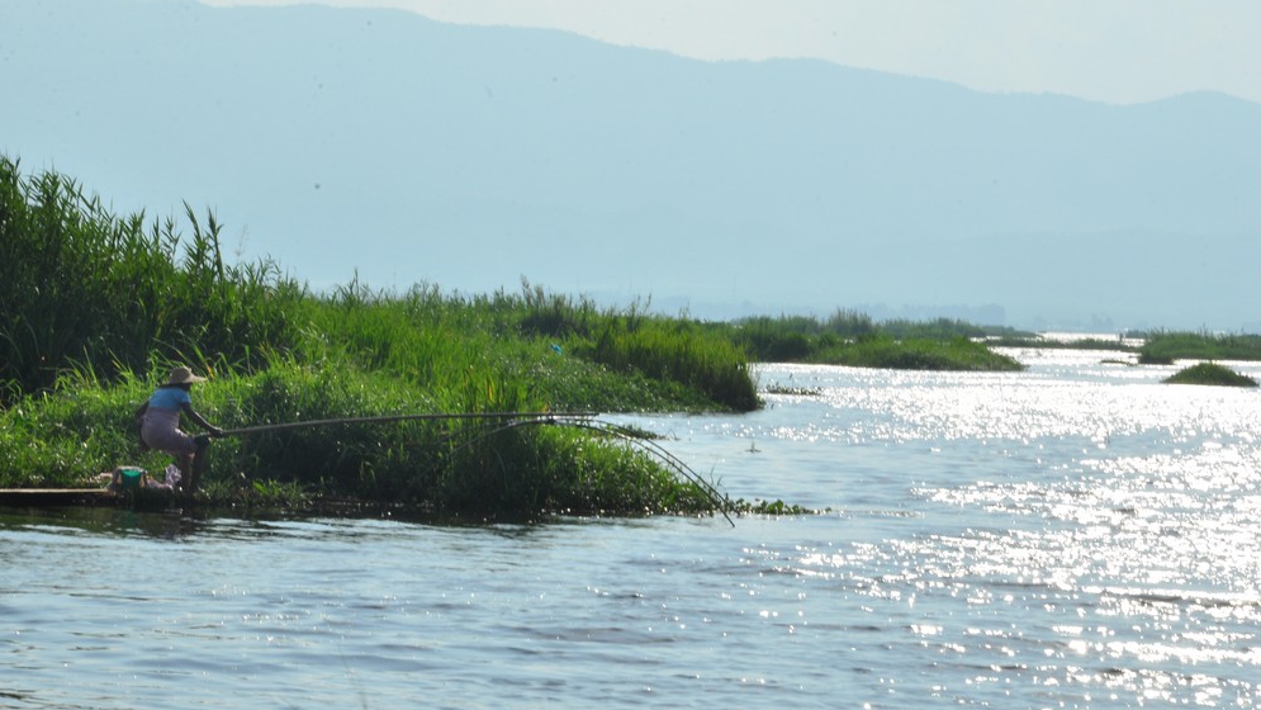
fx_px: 5535
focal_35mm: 166
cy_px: 321
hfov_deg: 13.0
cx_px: 631
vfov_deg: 7.3
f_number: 25
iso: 250
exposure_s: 1/80
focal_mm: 105
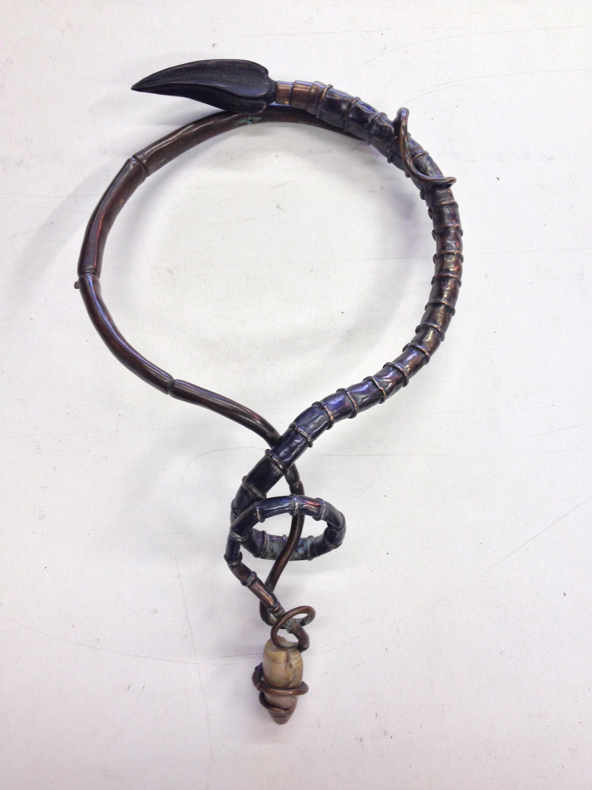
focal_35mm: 35
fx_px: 798
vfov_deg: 52.6
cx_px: 296
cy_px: 395
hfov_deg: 40.7
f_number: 2.4
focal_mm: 4.28
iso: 50
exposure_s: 1/30
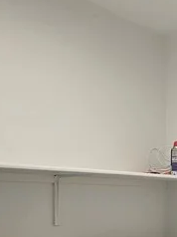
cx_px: 181
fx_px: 382
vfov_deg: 32.7
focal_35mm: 56
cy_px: 211
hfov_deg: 24.7
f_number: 2.2
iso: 160
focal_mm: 2.2
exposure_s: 1/60
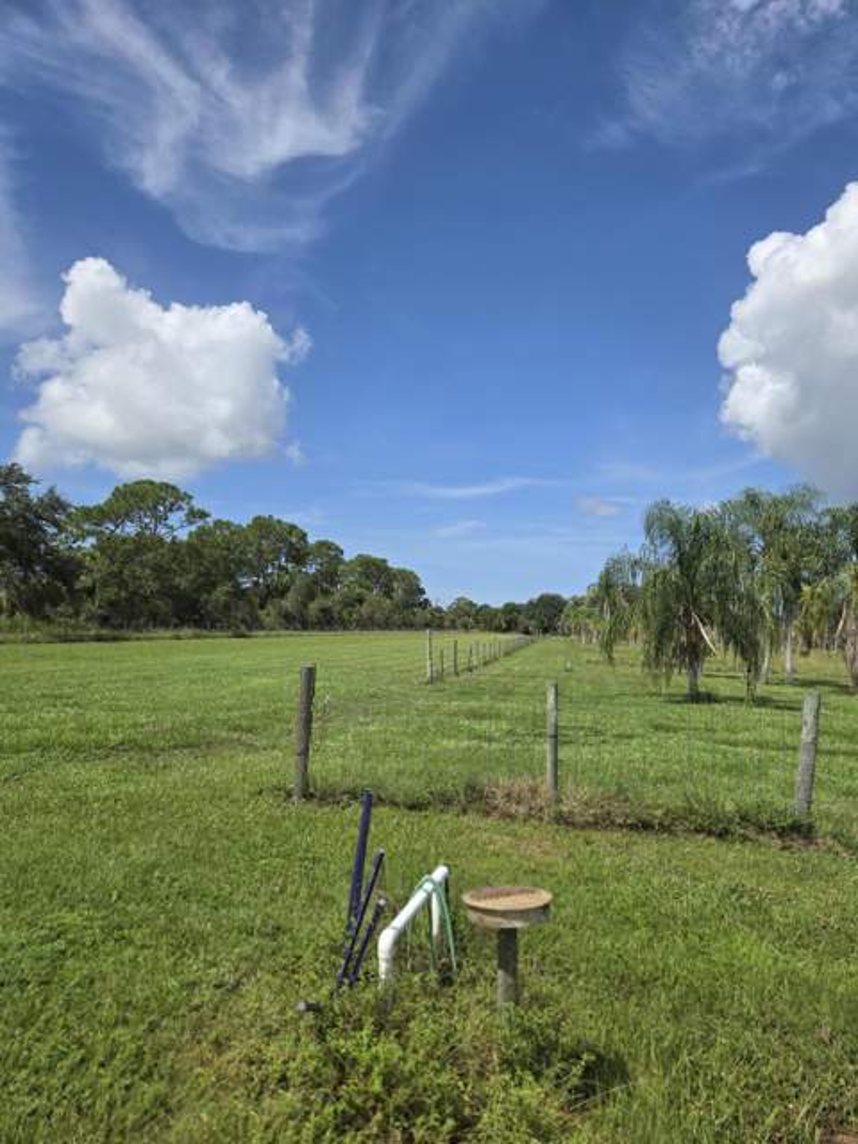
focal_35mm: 23
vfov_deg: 73.9
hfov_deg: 58.9
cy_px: 572
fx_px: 760
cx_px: 429
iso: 25
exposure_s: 1/2969
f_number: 1.8
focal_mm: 5.4
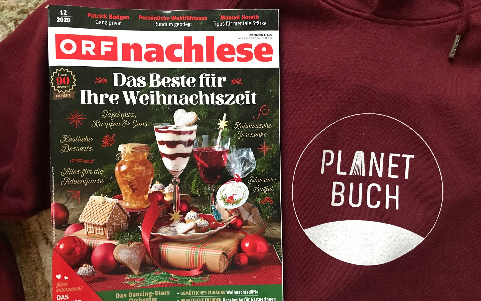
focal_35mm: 30
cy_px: 166
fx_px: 393
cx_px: 242
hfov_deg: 62.9
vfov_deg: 41.8
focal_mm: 3.99
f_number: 1.8
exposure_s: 1/5
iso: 80
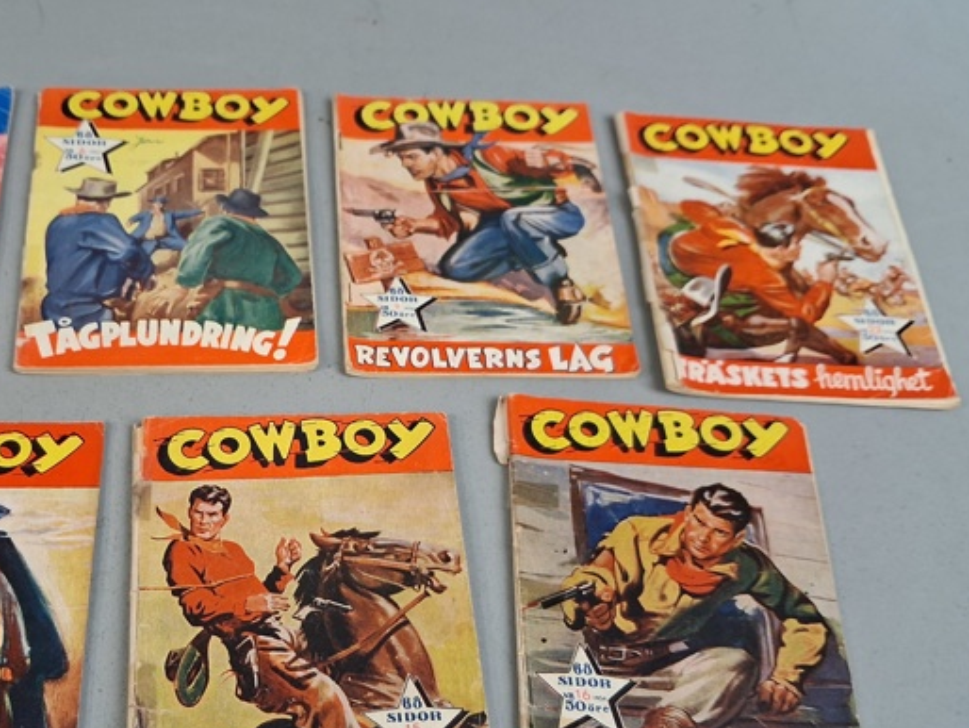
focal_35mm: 42
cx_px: 334
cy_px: 443
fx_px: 1176
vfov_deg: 34.2
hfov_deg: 44.2
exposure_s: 1/50
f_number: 1.8
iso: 250
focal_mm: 4
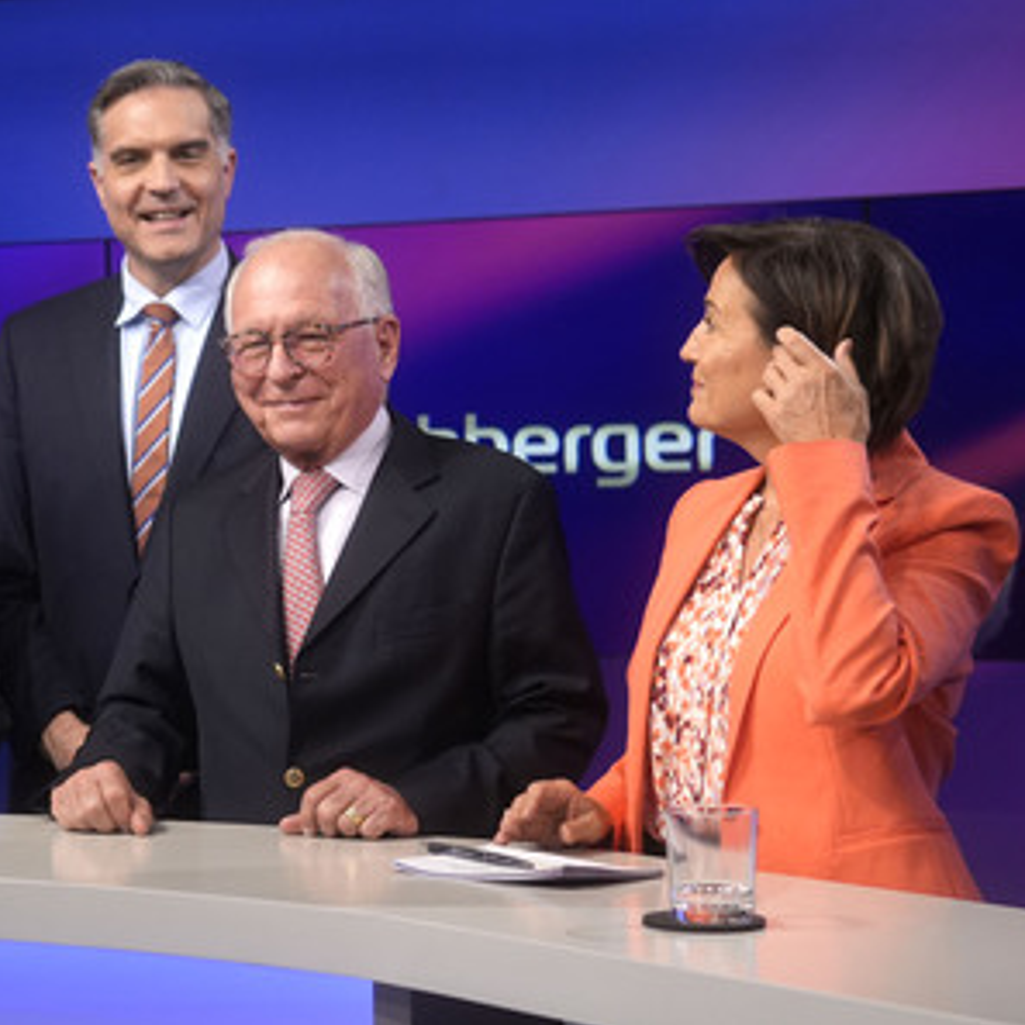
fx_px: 1943
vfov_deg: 29.6
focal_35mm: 58
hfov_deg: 29.2
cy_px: 514
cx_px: 295
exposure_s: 1/250
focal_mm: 30
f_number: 2.2
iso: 640
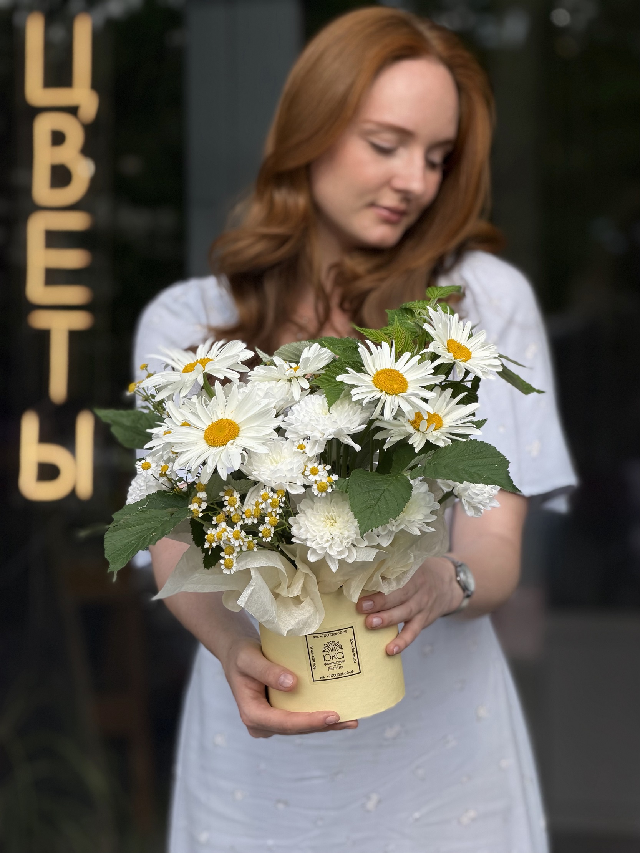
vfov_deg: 19.6
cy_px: 426
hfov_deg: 14.8
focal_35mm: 100
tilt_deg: -1.4
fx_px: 2465
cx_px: 320
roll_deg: +0.1
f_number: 2.8
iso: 50
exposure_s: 1/638
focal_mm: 16.89
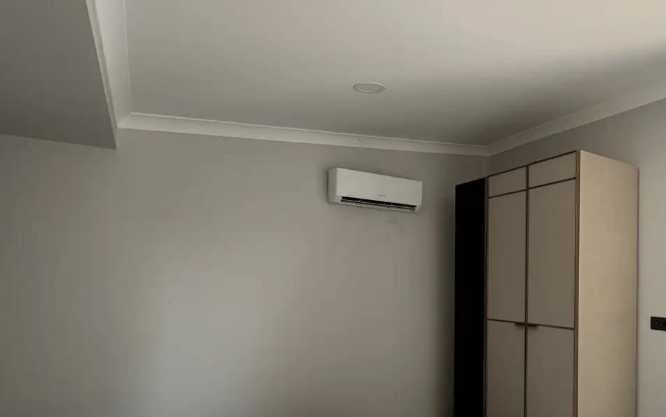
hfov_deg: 66.3
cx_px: 526
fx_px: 454
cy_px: 282
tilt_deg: -0.2
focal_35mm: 25
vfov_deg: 48.4
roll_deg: +0.1
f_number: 2.2
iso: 200
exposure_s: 1/99
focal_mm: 2.22
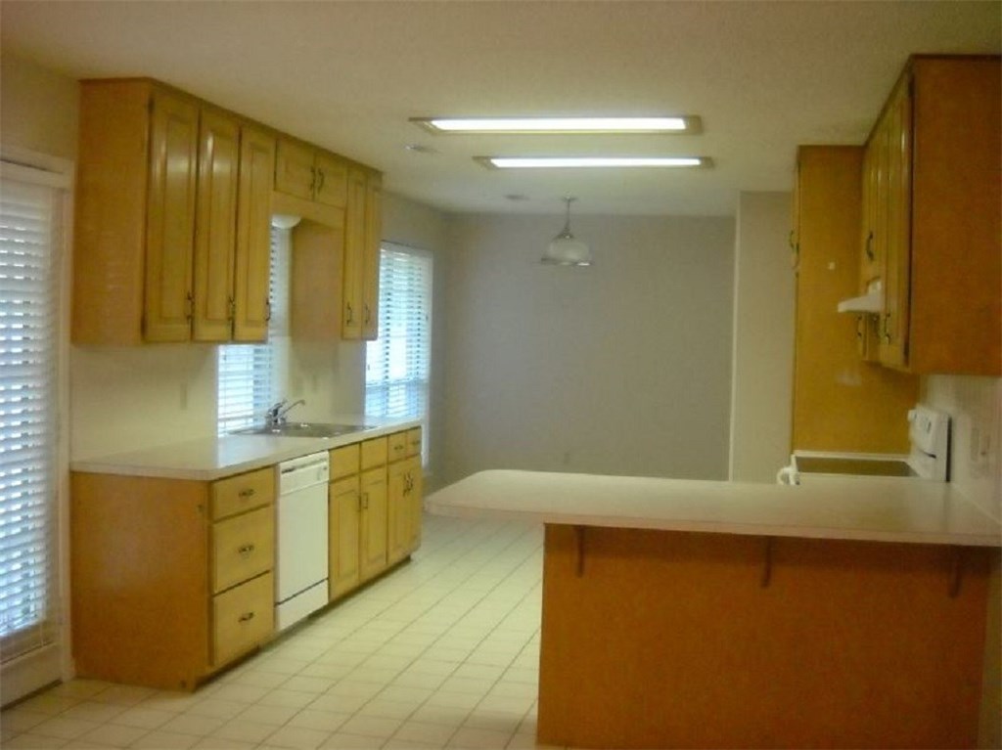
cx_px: 501
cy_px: 375
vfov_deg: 35.1
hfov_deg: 45.8
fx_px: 1186
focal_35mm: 41
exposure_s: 1/76
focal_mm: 6.72
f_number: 3.1
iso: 800
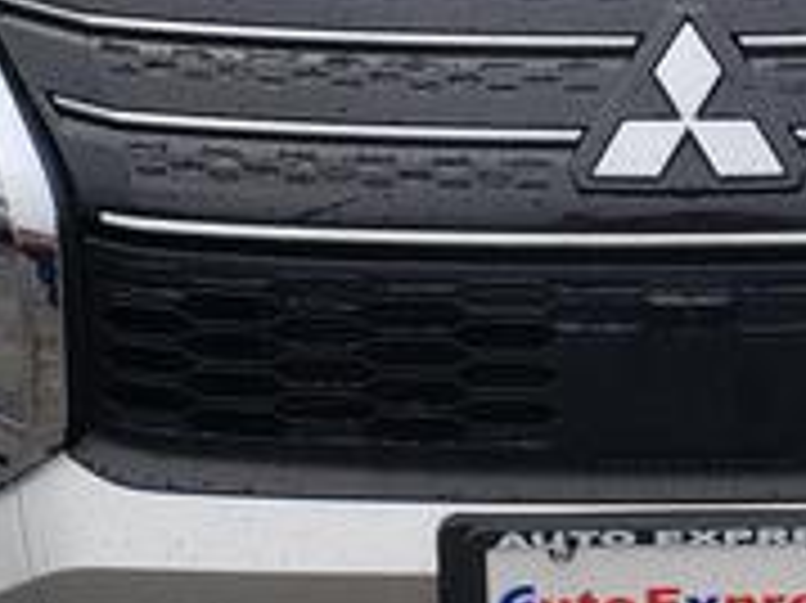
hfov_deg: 20.7
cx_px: 707
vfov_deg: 15.7
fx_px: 2164
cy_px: 63
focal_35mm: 93
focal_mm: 4.3
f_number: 2.4
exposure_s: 1/854
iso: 50
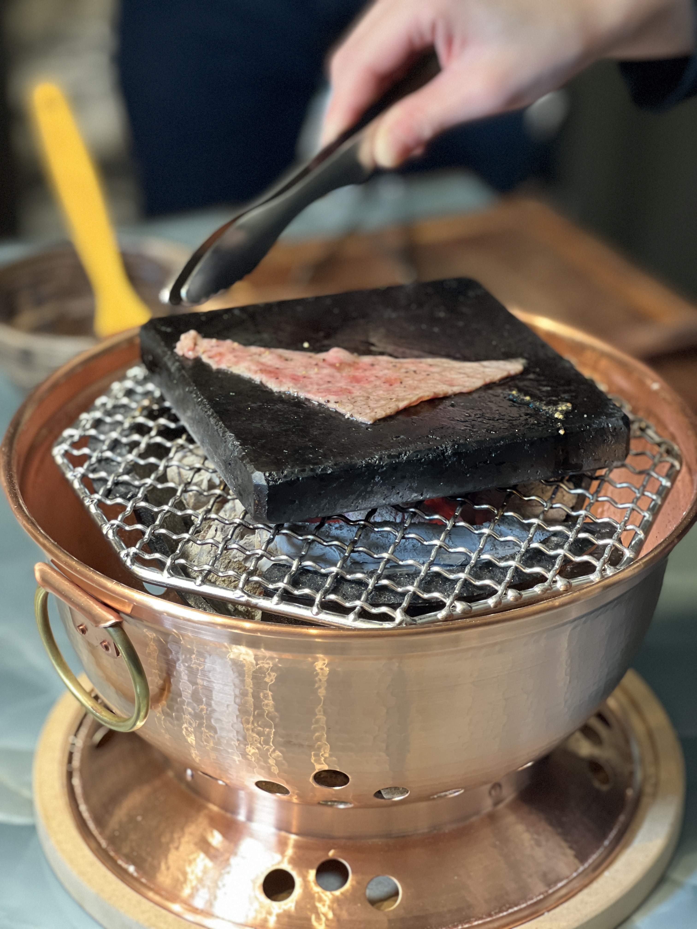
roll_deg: -0.5
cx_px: 348
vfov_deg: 25.3
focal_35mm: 77
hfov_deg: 19.1
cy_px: 464
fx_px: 2067
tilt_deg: -27.9
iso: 400
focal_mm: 9
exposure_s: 1/40
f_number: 2.8
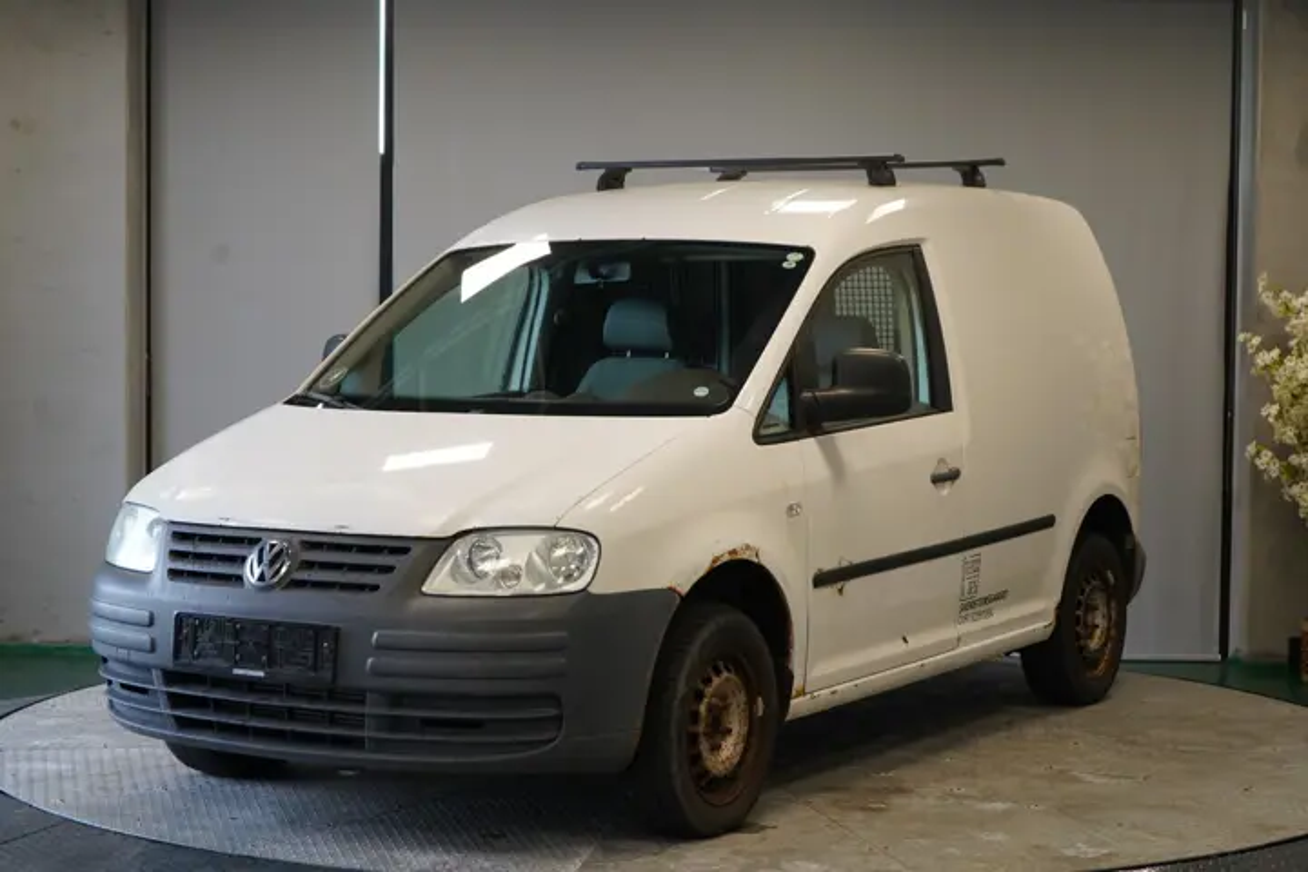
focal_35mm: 67
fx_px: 2434
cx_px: 654
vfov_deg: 20.3
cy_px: 436
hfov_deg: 30.1
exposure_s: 1/160
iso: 1600
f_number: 5.6
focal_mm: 67
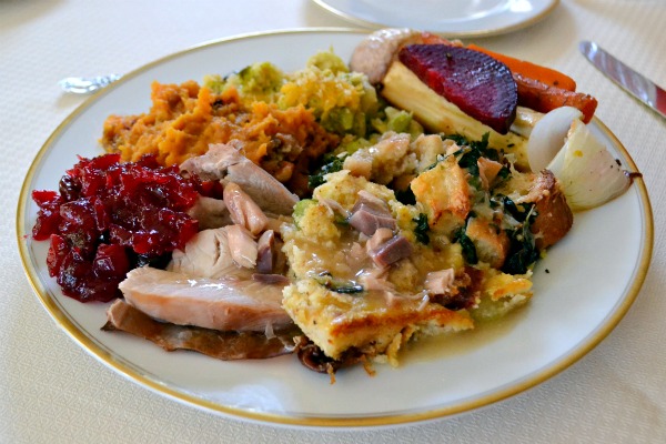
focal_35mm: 39
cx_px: 333
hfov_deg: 49.6
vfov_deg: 34.2
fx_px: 721
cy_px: 222
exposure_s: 1/60
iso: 3200
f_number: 4.2
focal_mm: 26
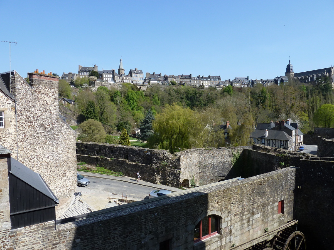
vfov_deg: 54.9
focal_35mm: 25
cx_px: 167
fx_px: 241
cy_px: 125
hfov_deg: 69.4
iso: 80
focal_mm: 4.1
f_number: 4
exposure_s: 1/400
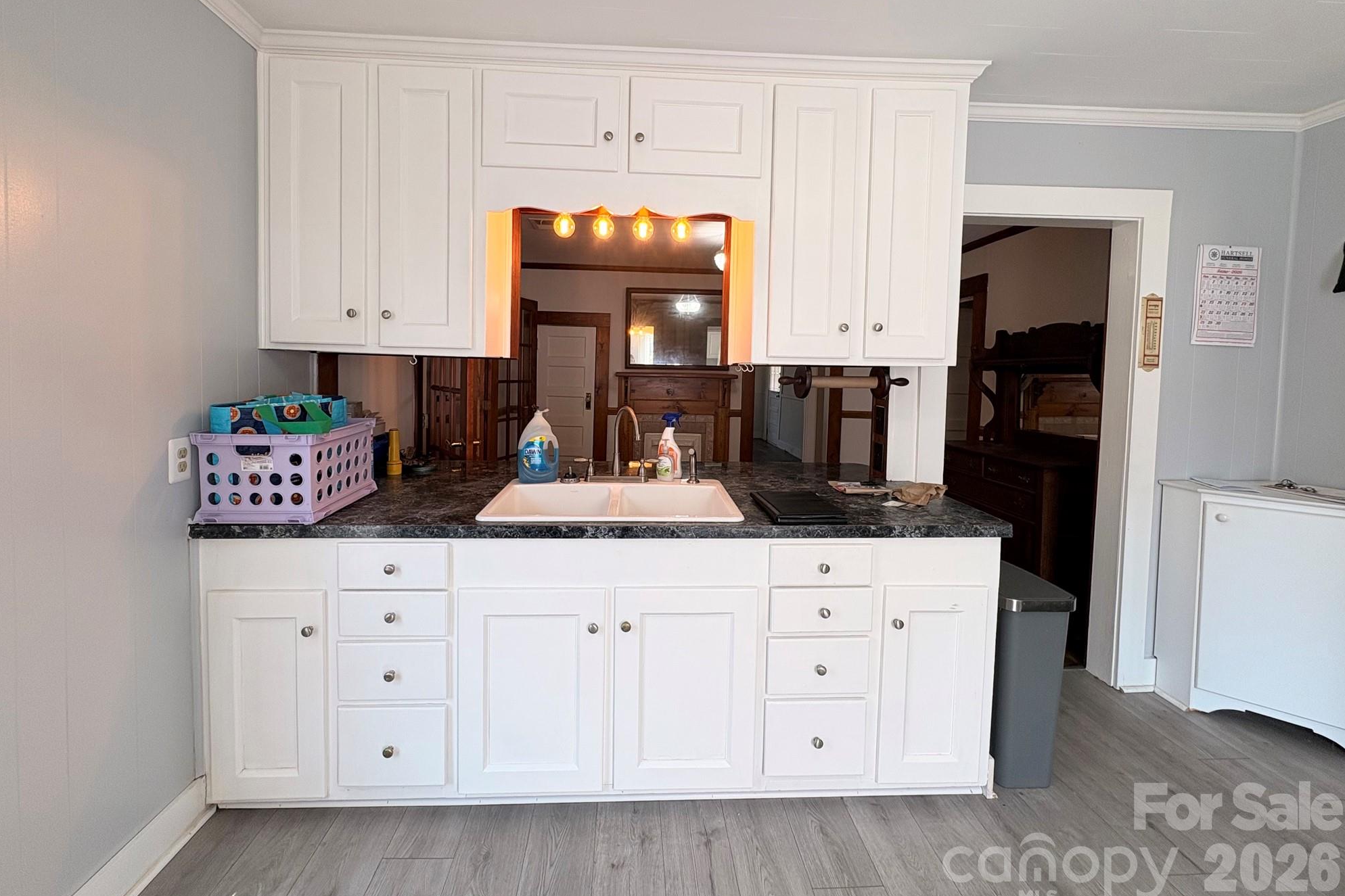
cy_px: 396
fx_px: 560
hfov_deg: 100.4
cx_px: 657
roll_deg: -1.0
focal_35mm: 15
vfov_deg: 77.0
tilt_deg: -2.9
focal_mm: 2.22
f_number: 2.2
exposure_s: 1/120
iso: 100
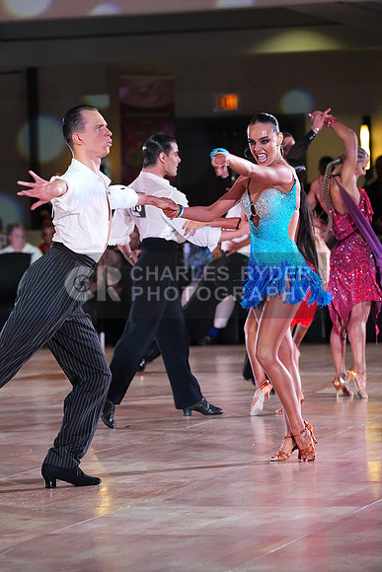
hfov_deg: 8.5
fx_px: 2577
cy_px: 286
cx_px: 191
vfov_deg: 12.7
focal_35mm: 162
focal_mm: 162
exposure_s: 1/400
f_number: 5
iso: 8000
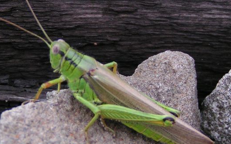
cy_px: 78
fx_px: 724
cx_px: 76
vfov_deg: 11.4
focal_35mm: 115
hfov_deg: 18.1
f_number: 3.2
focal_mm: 9.7
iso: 125
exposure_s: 1/60
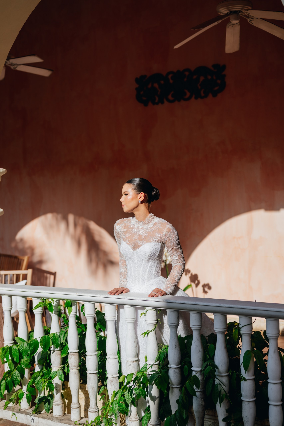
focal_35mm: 50
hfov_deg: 27.0
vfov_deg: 39.6
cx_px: 142
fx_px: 592
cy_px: 213
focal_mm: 50
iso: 64
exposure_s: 1/1250
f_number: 2.5
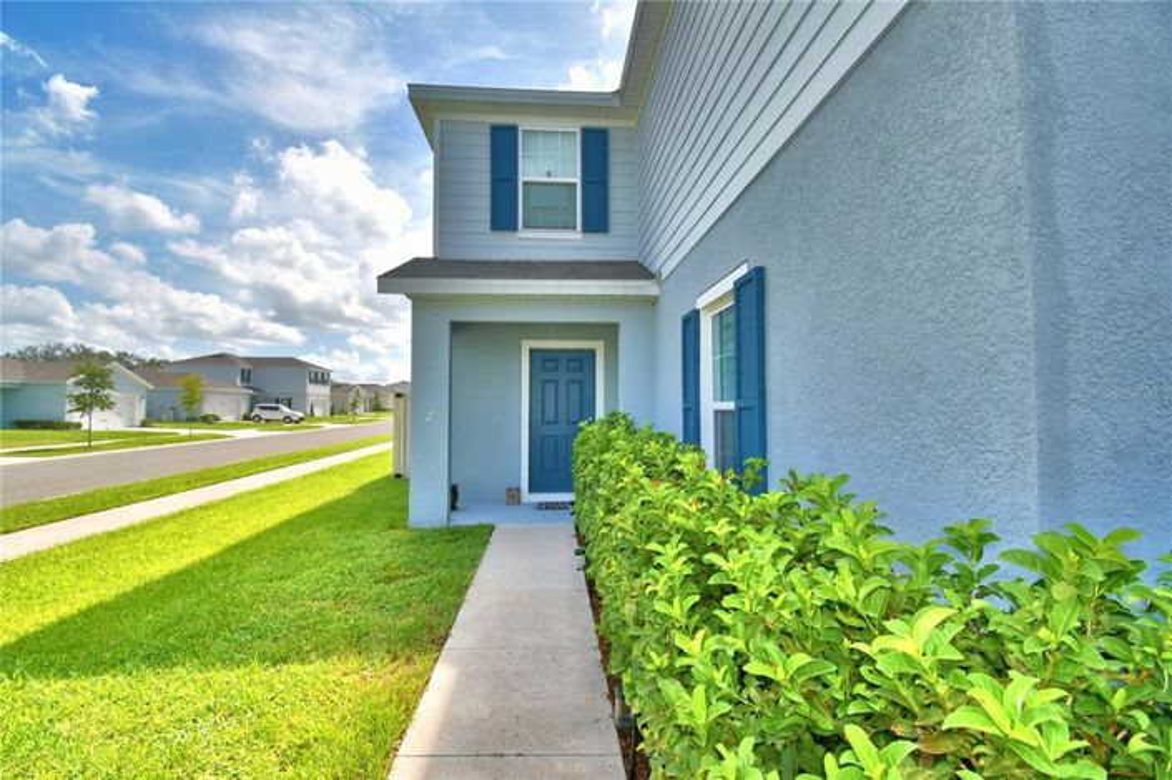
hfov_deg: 100.4
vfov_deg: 77.2
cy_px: 390
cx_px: 586
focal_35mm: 15
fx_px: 488
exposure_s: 1/250
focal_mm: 10
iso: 100
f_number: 8
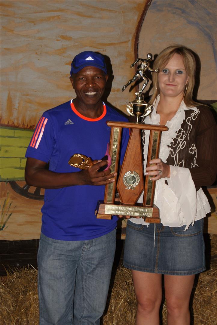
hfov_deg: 18.2
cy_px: 162
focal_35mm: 75
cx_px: 108
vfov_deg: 27.0
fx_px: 677
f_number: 5.6
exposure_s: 1/80
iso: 400
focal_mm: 50
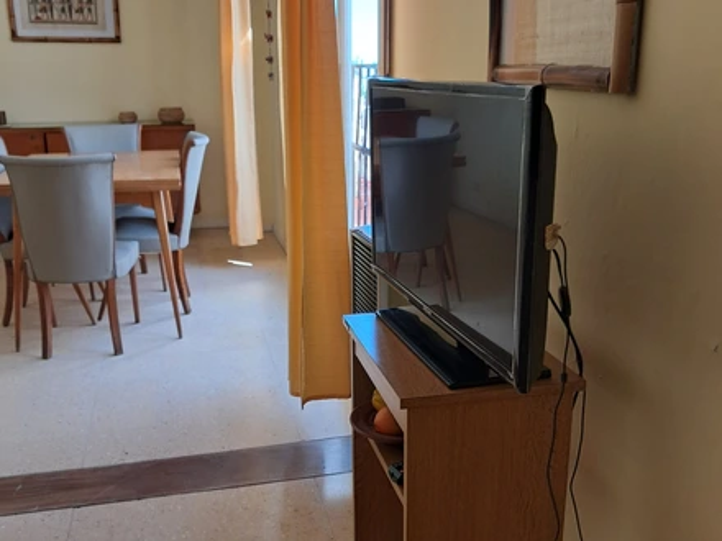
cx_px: 361
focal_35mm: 27
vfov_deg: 51.4
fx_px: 563
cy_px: 270
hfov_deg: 65.3
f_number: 1.8
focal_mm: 4
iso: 50
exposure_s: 1/50
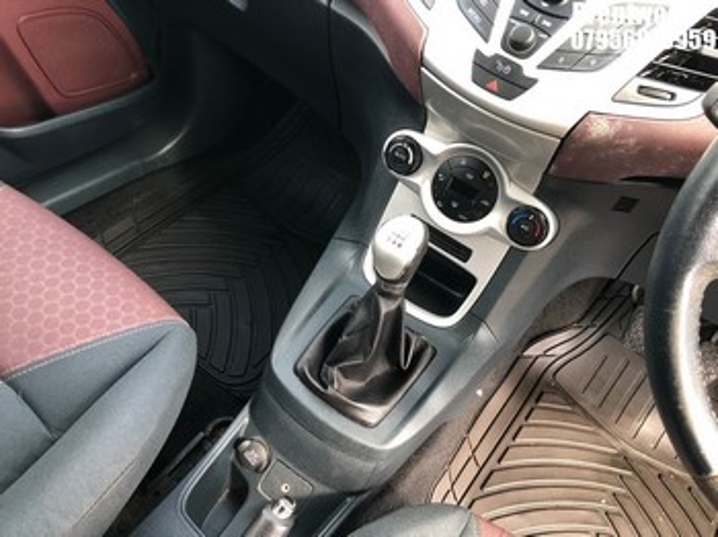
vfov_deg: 49.7
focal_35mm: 28
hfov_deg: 63.5
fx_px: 580
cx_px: 359
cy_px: 268
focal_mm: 4
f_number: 1.8
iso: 25
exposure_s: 1/40
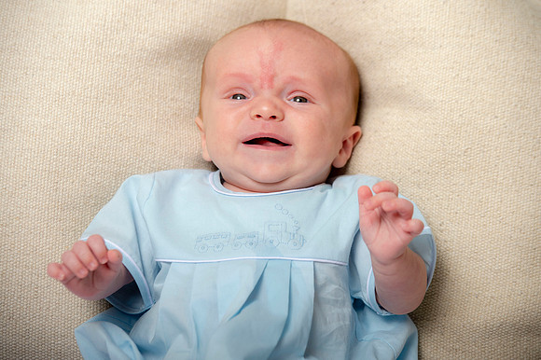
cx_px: 270
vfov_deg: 8.6
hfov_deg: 12.8
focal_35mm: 160
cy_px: 180
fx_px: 2403
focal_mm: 160
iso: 250
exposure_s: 1/200
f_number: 5.6
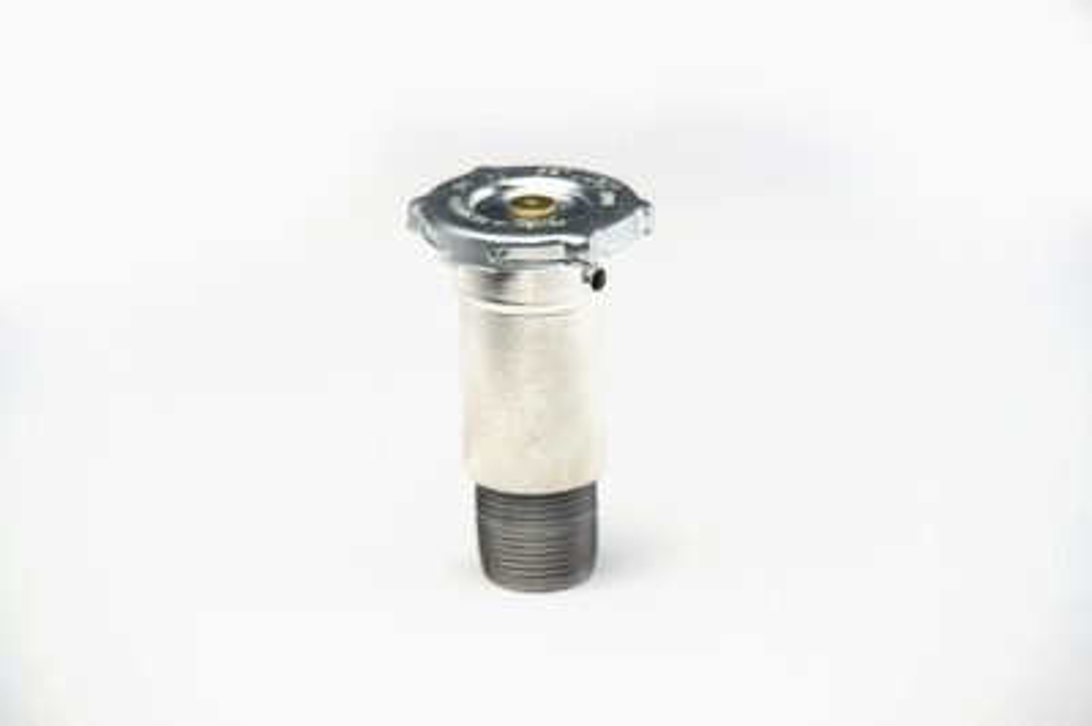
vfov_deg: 9.1
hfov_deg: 13.7
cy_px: 363
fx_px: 4546
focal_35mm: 150
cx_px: 546
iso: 100
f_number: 7.1
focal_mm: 150
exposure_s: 1/160
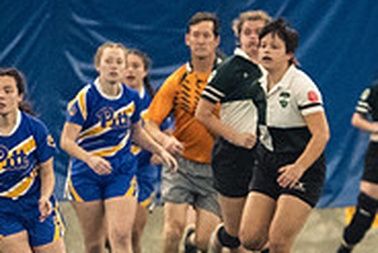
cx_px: 158
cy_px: 302
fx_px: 9930
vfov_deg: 1.5
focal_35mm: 945
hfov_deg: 2.2
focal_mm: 200
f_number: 2.8
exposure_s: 1/500
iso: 10000
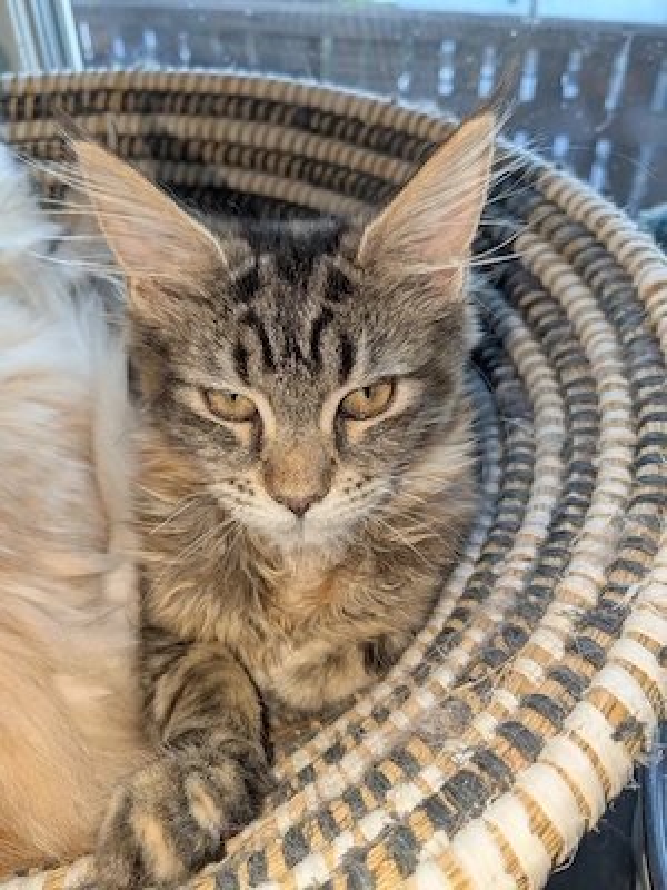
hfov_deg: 51.4
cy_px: 445
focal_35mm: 27
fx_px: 694
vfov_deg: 65.3
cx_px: 334
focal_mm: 4.38
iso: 103
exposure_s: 1/100
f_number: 1.73
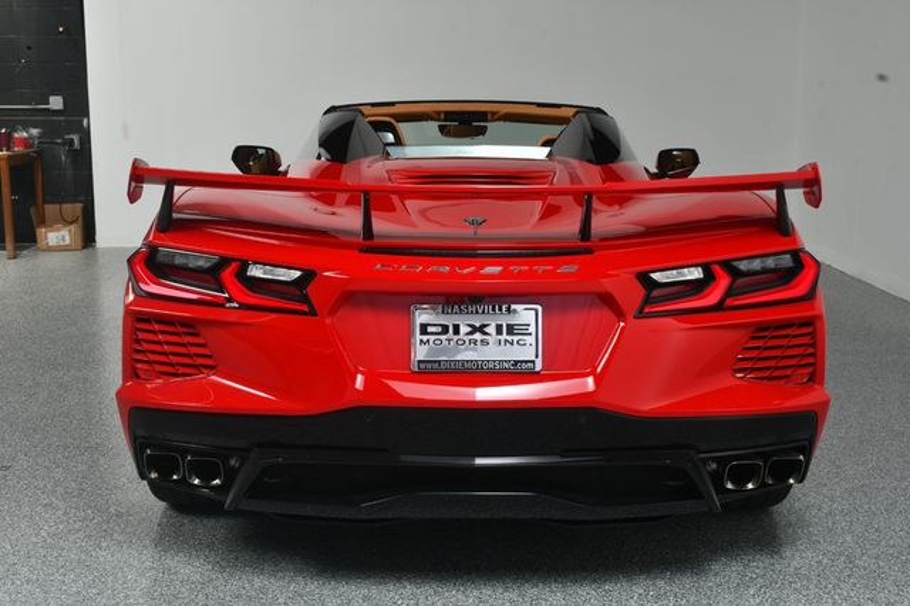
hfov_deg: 43.6
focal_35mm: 45
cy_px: 303
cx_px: 455
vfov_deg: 29.8
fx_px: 1137
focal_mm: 30
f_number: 13
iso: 100
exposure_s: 1/160
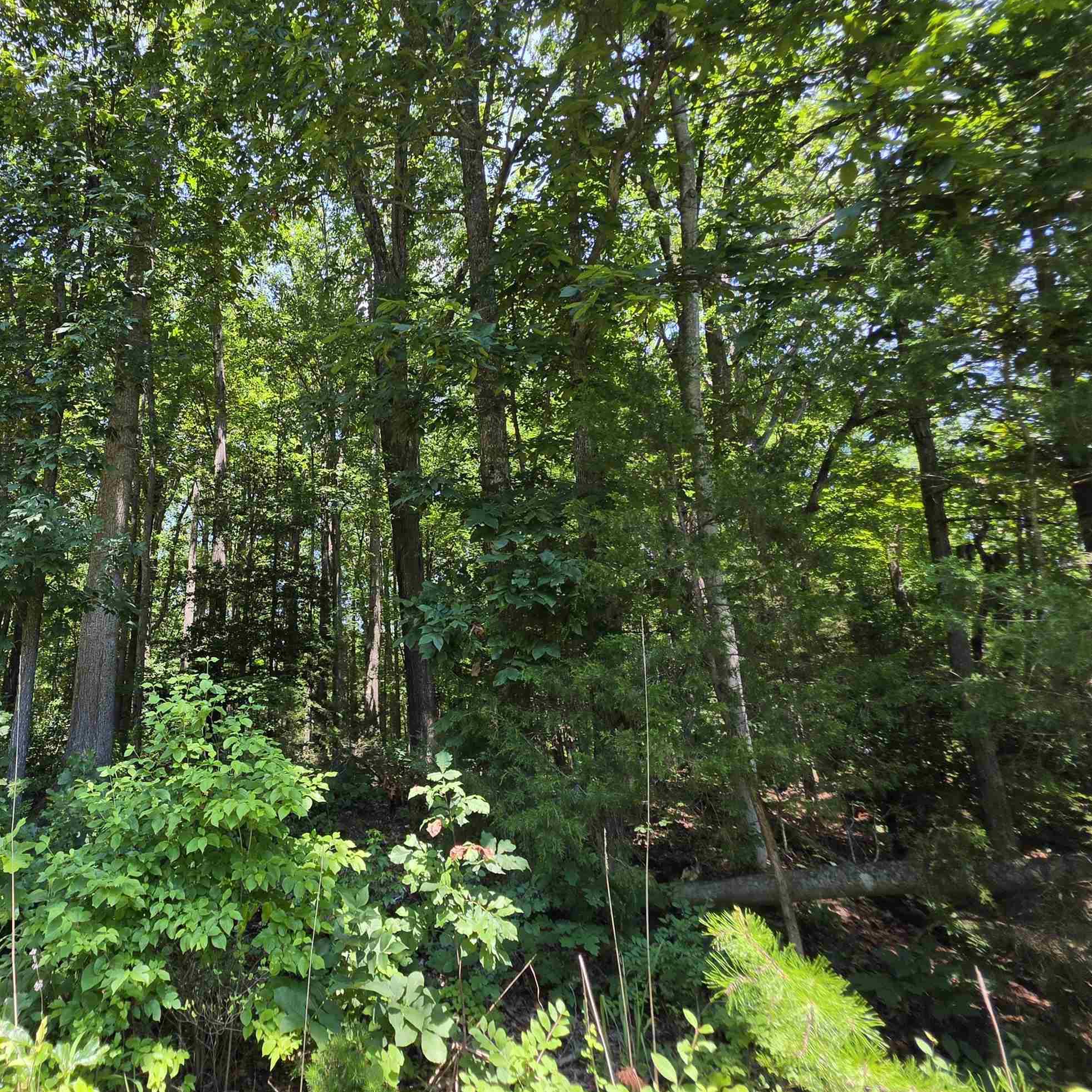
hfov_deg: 76.4
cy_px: 479
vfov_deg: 80.4
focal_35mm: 18
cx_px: 311
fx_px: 642
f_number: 1.9
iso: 32
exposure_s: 1/365
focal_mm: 2.2
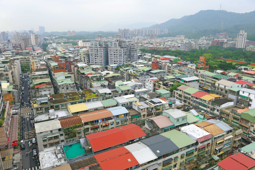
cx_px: 128
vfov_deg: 47.9
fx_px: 191
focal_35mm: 27
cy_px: 85
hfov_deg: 67.4
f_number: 5.6
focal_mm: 27
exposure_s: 1/160
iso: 400
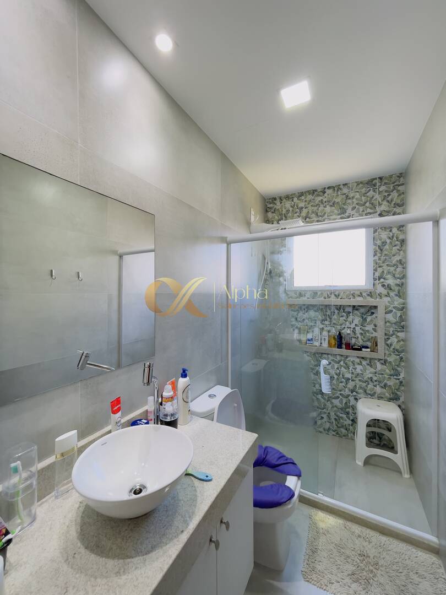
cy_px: 298
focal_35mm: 13
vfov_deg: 106.2
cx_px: 223
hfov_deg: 89.9
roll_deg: -0.4
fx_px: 223
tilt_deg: -1.0
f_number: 2.4
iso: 50
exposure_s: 1/30
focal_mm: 1.54
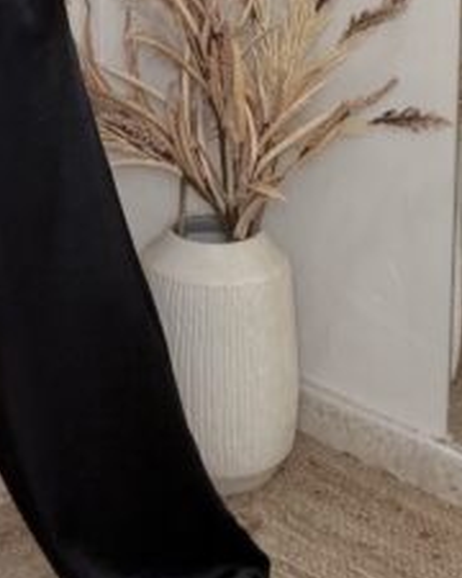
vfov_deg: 17.1
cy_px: -229
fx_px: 1778
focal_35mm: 104
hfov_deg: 14.6
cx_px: 8
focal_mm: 2.71
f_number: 1.9
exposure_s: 1/60
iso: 125
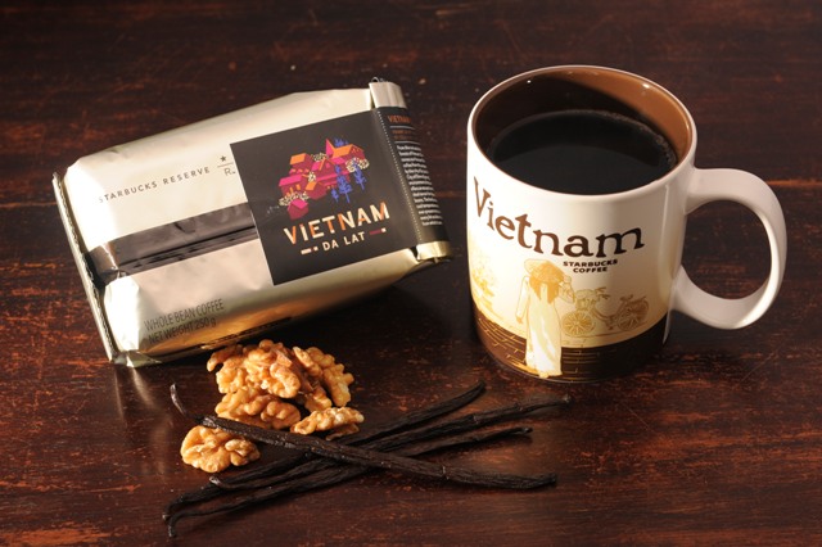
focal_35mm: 70
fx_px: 1597
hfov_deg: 28.9
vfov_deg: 19.4
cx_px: 411
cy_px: 274
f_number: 11
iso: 320
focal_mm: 70
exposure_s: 1/60
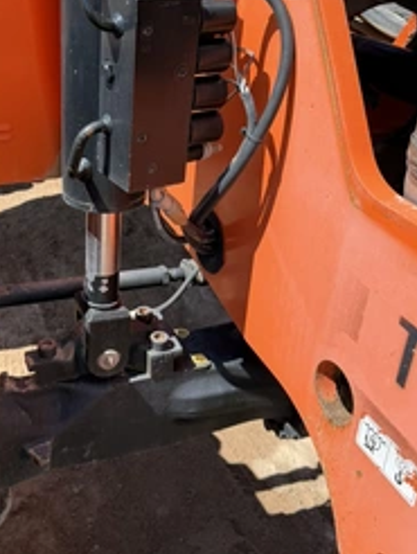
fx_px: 625
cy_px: 227
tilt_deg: -29.8
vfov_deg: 47.6
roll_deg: +2.9
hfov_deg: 36.1
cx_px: 106
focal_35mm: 39
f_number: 1.78
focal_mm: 6.76
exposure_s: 1/2370
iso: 80
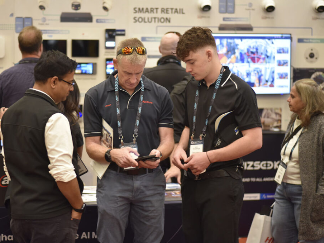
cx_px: 145
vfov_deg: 13.6
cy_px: 121
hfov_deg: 18.0
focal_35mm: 109
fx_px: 1020
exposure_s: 1/125
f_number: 2.8
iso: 2500
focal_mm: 100
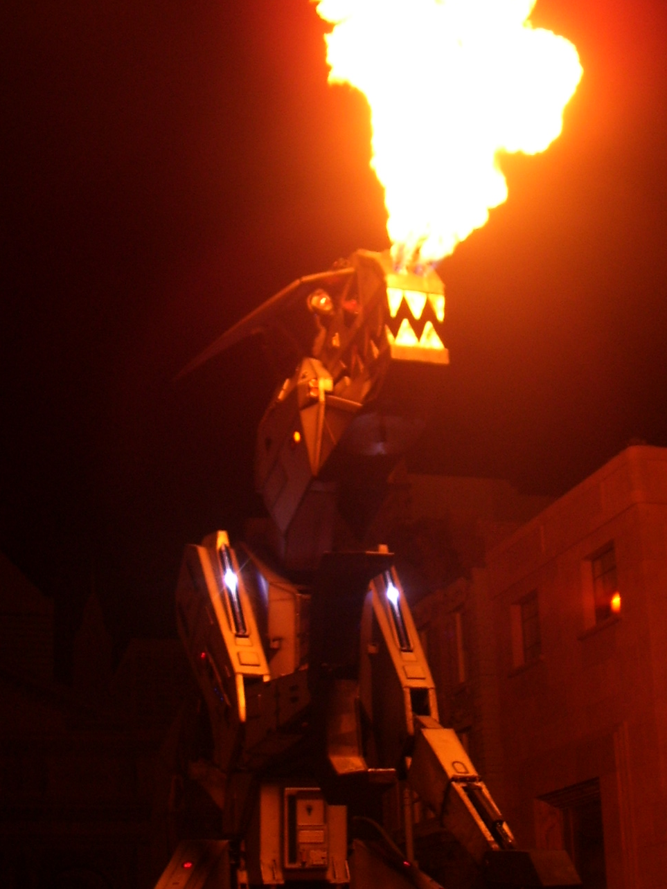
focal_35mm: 59
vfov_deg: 32.4
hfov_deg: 24.8
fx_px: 1516
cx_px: 353
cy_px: 605
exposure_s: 1/60
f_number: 2.7
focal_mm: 6
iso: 80
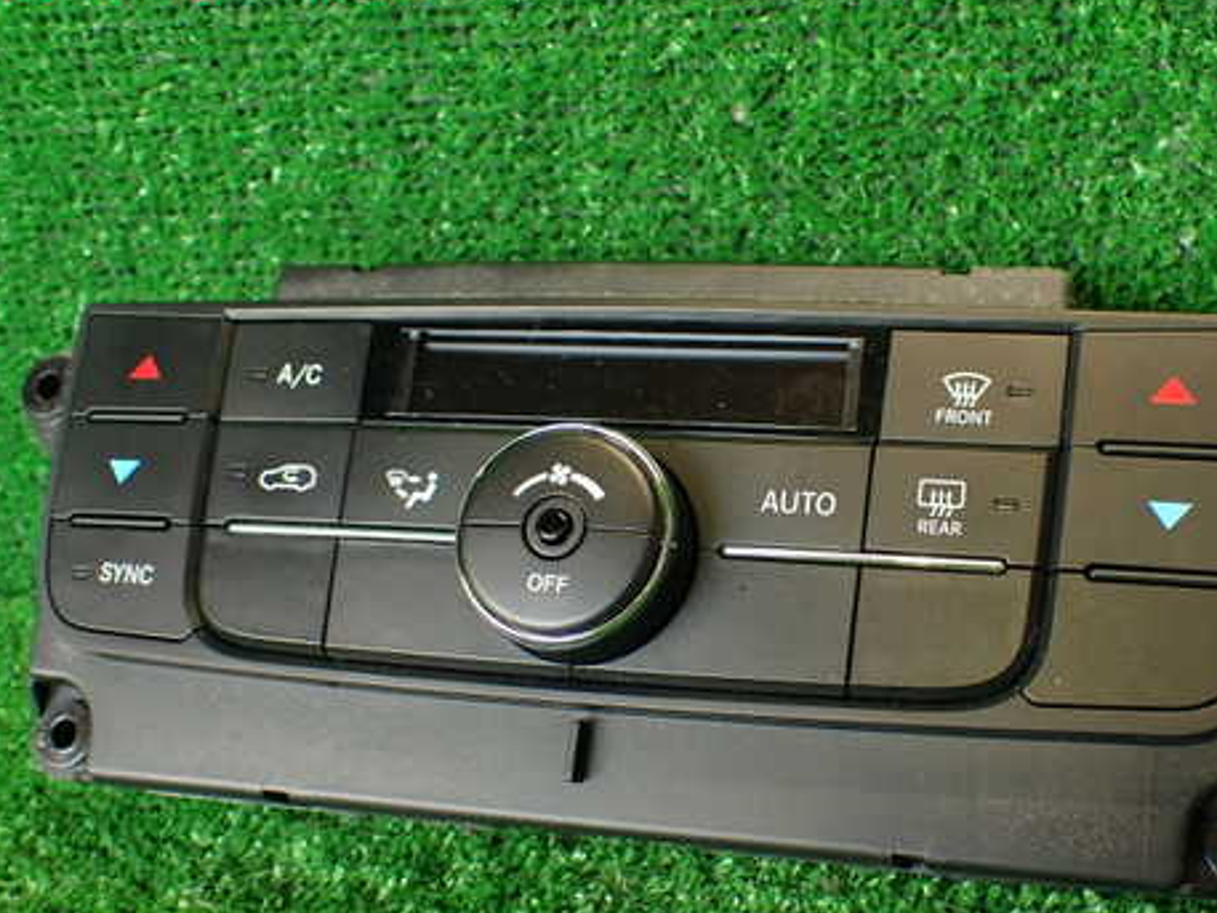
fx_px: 1477
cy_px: 540
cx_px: 722
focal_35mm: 42
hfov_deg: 44.6
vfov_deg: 34.3
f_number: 2.4
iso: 200
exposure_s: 1/30
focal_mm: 5.79
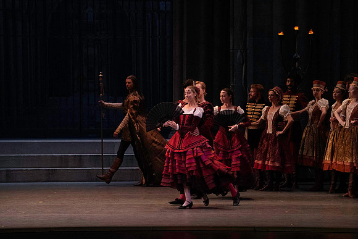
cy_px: 120
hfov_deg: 11.0
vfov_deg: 7.3
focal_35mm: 187
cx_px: 179
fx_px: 1860
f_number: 7.1
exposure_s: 1/400
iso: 12800
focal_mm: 187
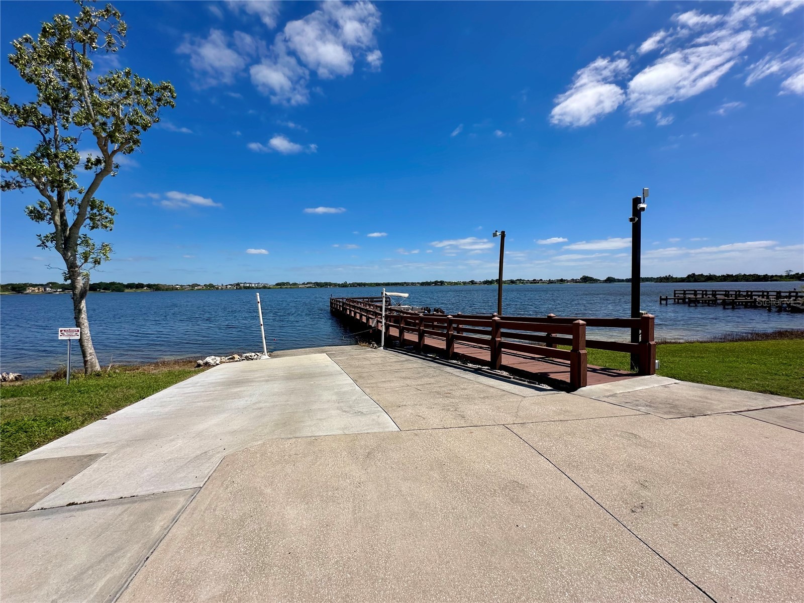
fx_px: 325
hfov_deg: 102.1
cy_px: 302
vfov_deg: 85.7
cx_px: 402
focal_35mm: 14
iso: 50
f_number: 2.2
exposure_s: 1/4831
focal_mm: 2.22
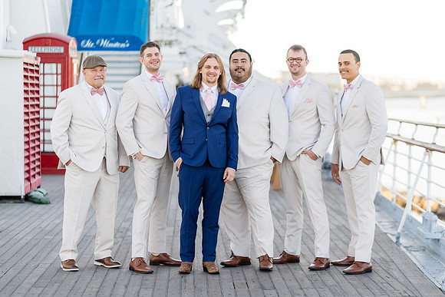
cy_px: 147
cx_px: 232
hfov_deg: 21.8
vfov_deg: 14.7
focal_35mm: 93
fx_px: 1153
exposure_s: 1/400
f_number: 1.8
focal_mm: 85
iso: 100
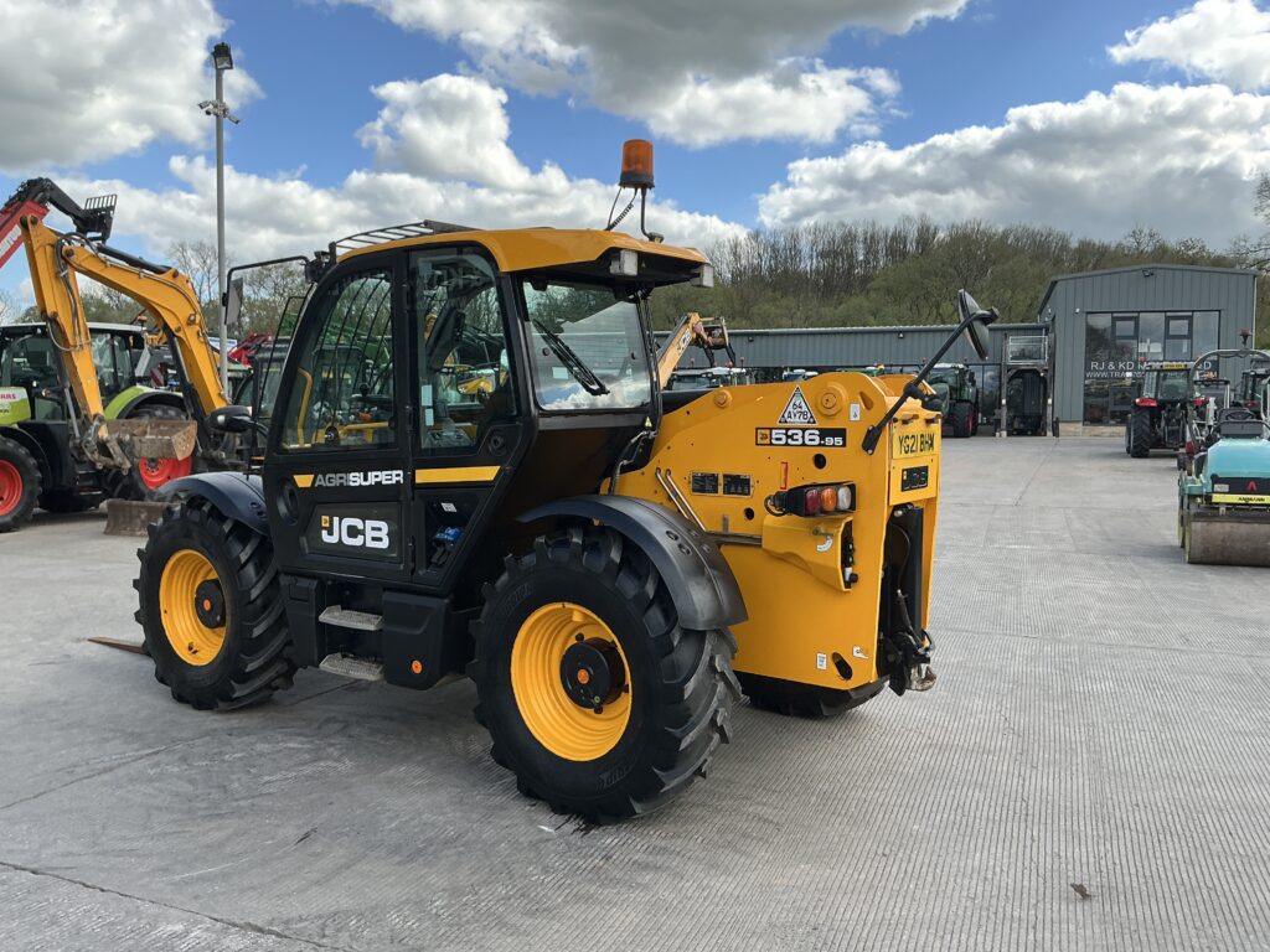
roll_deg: -0.7
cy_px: 476
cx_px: 635
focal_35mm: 28
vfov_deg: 49.7
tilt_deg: -0.6
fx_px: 1027
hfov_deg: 63.4
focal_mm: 3
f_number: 1.8
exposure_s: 1/855
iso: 25
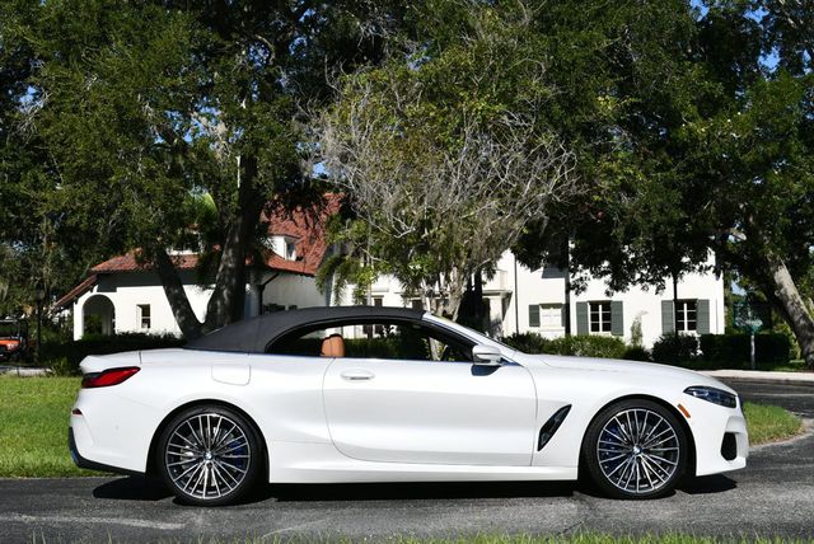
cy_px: 272
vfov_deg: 26.0
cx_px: 407
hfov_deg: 38.2
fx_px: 1177
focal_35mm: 52
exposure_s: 1/320
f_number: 9
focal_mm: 26
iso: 100
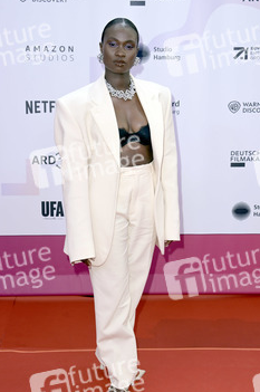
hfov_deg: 23.7
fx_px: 619
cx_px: 119
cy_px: 218
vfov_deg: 35.1
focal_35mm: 57
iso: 400
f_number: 5.6
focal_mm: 50
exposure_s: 1/250
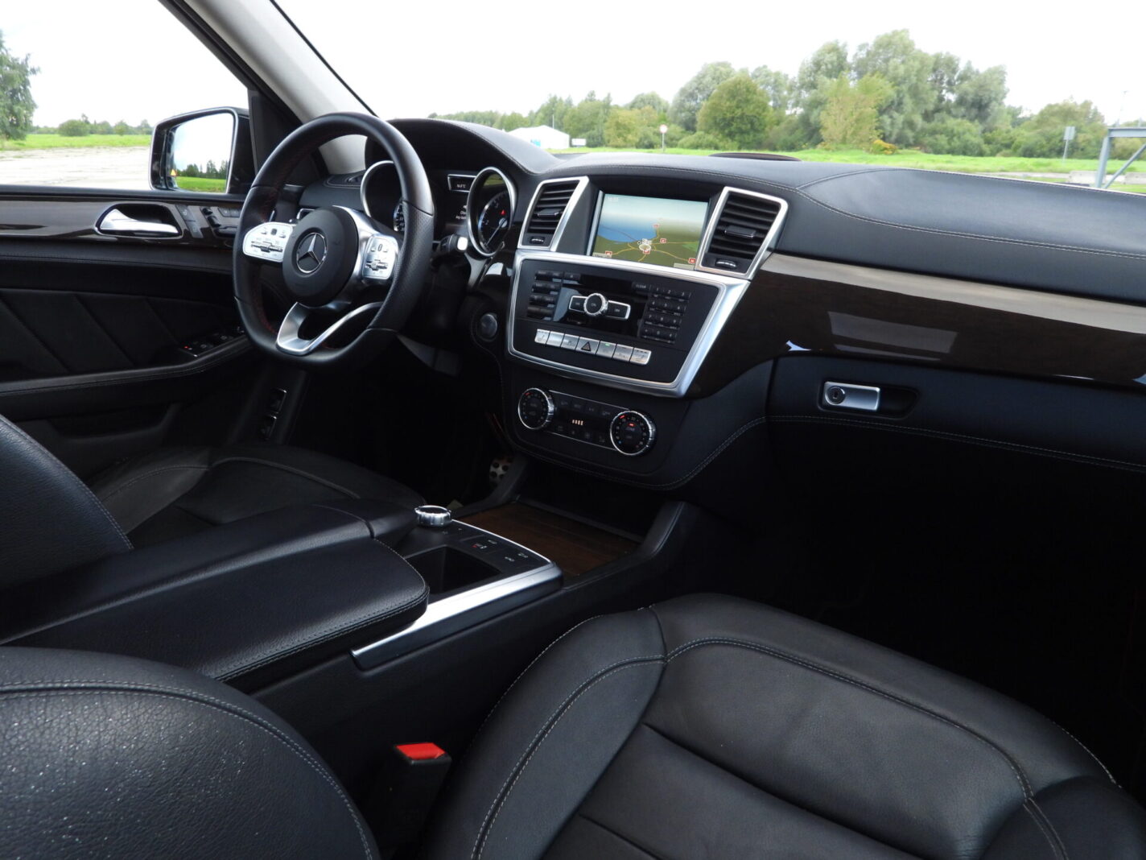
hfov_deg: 71.6
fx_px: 795
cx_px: 573
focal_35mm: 24
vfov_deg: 56.8
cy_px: 430
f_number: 2.8
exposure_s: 1/30
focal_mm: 4.3
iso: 220
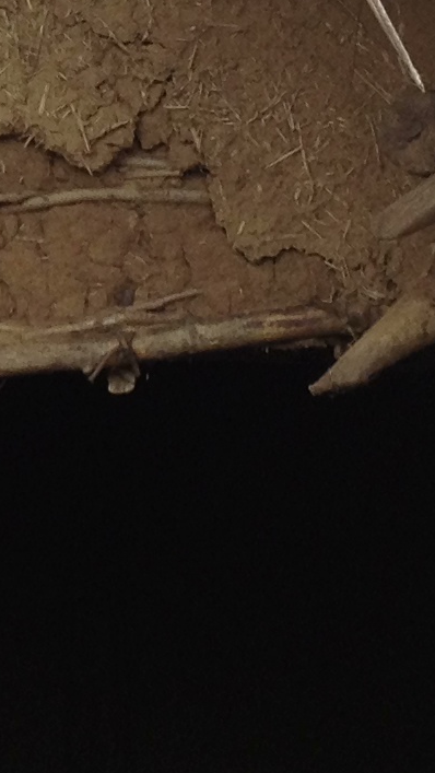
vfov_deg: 12.2
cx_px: -126
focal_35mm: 176
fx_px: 3607
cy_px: 116
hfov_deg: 6.8
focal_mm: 4.28
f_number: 2.4
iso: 50
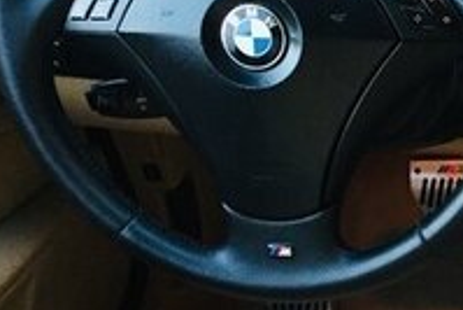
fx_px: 1287
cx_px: 747
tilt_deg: -35.8
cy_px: 244
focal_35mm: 100
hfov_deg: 17.7
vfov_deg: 13.6
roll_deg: -0.6
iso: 200
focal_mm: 4.15
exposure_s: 1/33
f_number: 2.2
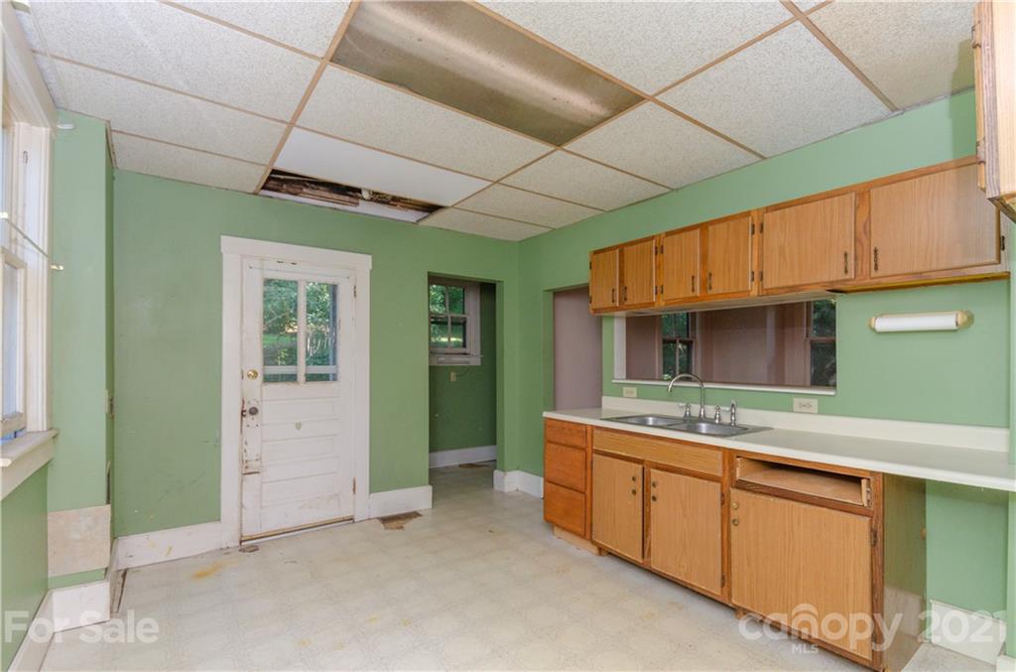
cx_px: 508
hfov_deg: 95.1
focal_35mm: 16
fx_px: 464
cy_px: 336
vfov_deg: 71.7
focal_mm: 11
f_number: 6.3
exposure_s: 1/60
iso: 320
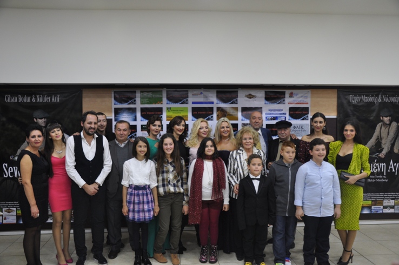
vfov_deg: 41.6
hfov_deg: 59.6
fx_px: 349
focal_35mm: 32
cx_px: 200
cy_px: 132
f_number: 4
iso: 640
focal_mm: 21
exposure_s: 1/60
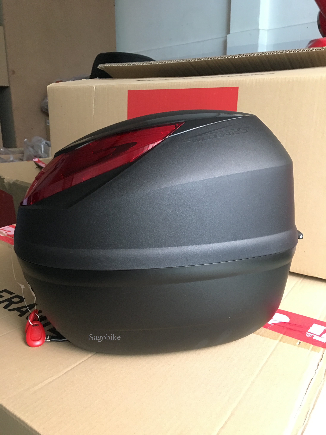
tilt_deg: -15.2
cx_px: 163
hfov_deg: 48.2
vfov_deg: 61.7
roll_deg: +1.0
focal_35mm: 29
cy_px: 218
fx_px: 364
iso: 80
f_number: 2.2
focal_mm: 4.15
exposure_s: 1/10
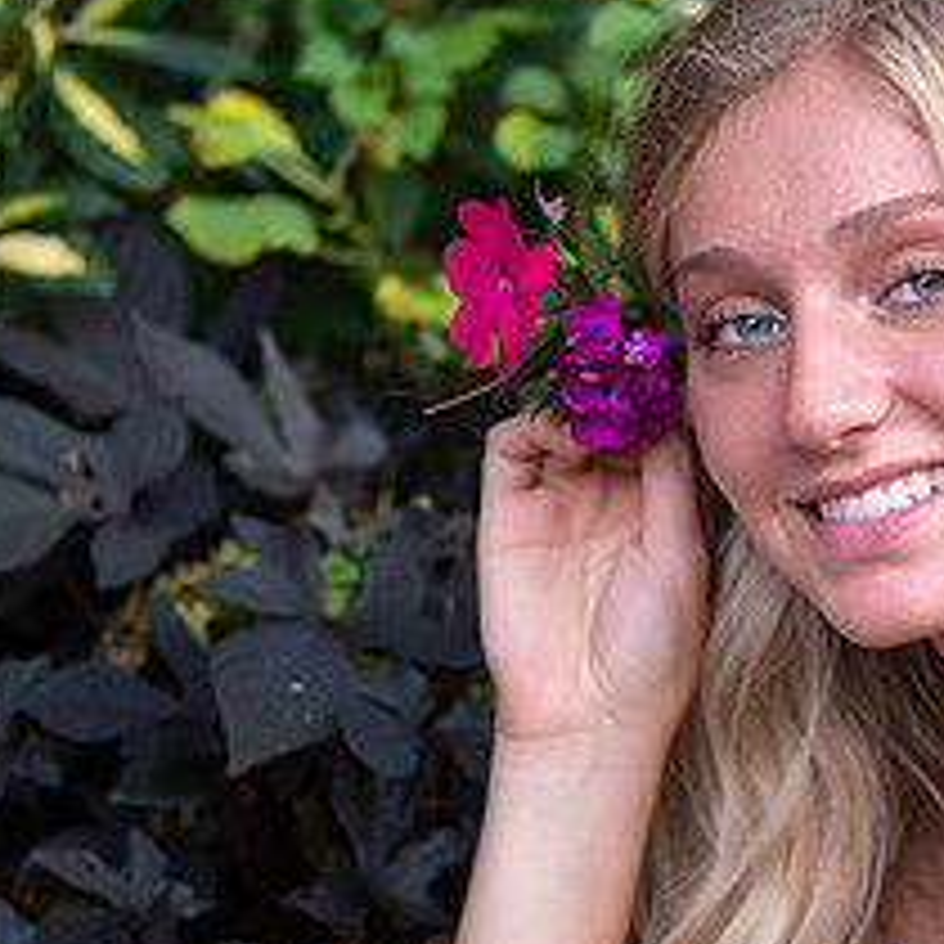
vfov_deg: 8.2
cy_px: 695
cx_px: 918
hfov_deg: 8.2
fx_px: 6572
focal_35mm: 213
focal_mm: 43
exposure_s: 1/500
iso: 200
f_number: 1.4
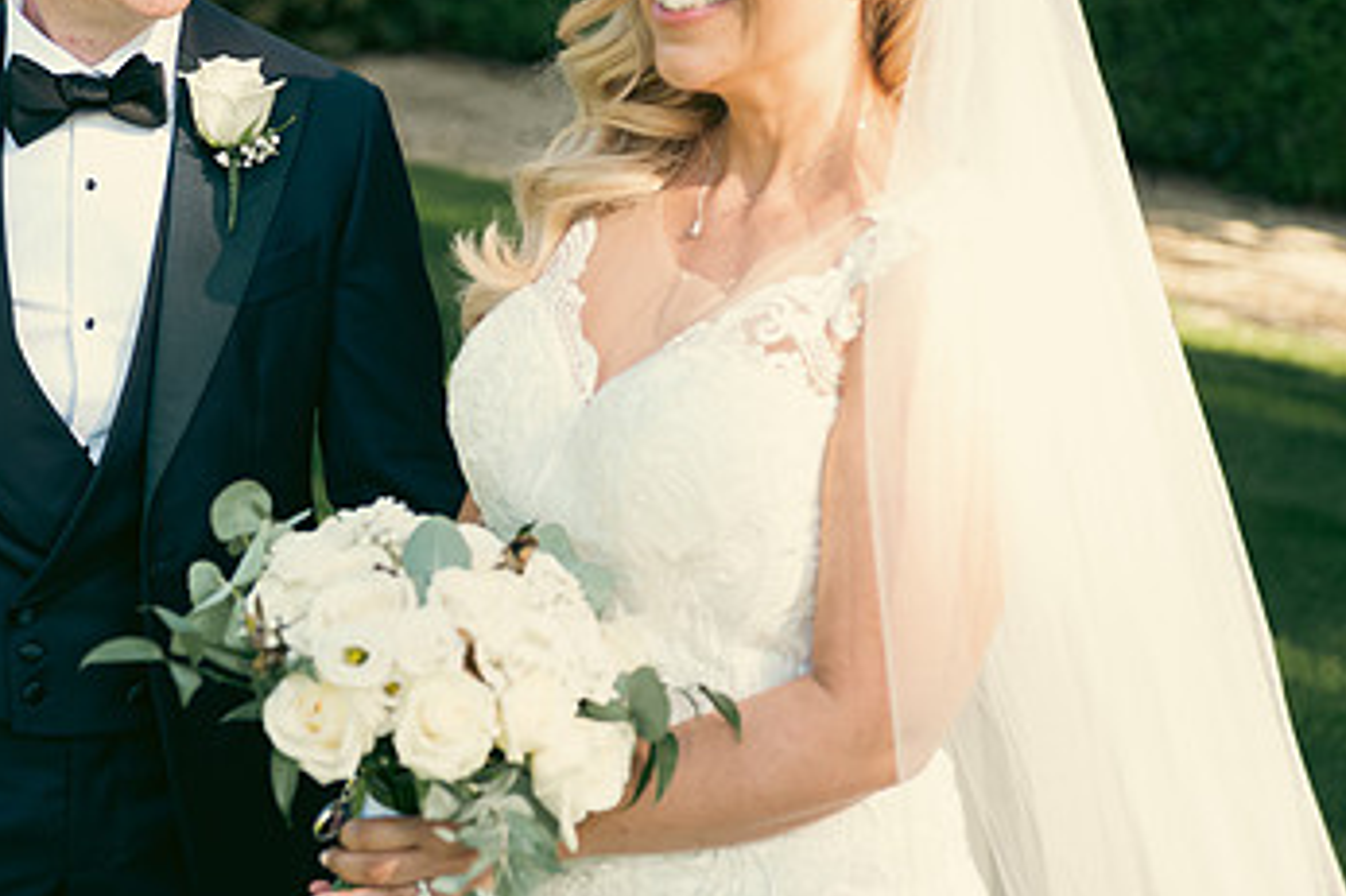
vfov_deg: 14.0
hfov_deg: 20.9
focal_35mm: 97
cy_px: 196
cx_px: 423
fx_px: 3625
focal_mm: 58
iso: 200
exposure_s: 1/400
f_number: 3.5
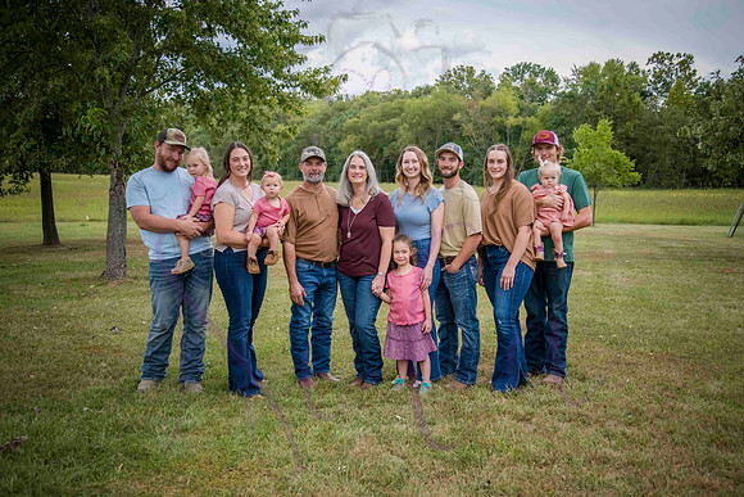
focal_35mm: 38
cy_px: 248
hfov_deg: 50.7
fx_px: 785
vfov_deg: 35.1
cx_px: 372
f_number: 5.6
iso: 400
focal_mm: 38
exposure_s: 1/500
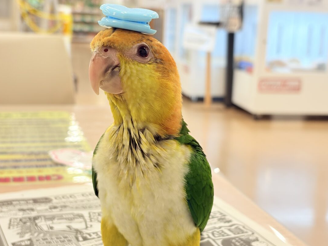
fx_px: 550
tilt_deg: -9.4
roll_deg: -1.2
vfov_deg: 25.2
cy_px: 118
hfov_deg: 33.2
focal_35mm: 58
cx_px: 161
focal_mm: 5.96
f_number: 1.6
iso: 80
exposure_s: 1/100
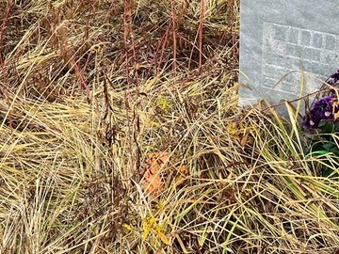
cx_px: 163
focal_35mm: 74
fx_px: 725
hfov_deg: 26.3
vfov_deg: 19.8
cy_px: 66
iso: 50
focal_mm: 5.7
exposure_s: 1/368
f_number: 1.5
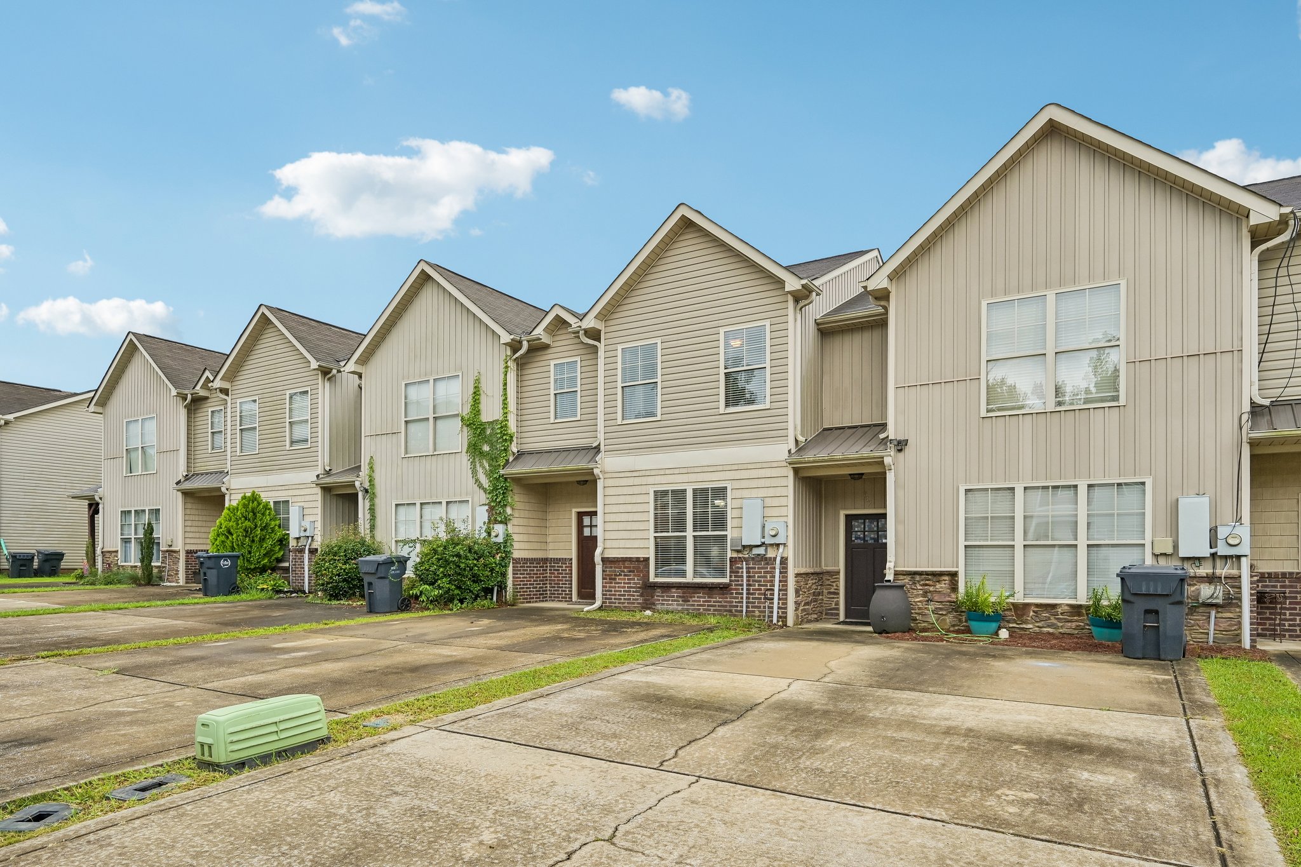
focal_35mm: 20
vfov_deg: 60.7
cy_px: 434
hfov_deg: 82.6
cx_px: 650
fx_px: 741
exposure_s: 1/200
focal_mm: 20.5
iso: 400
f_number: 8
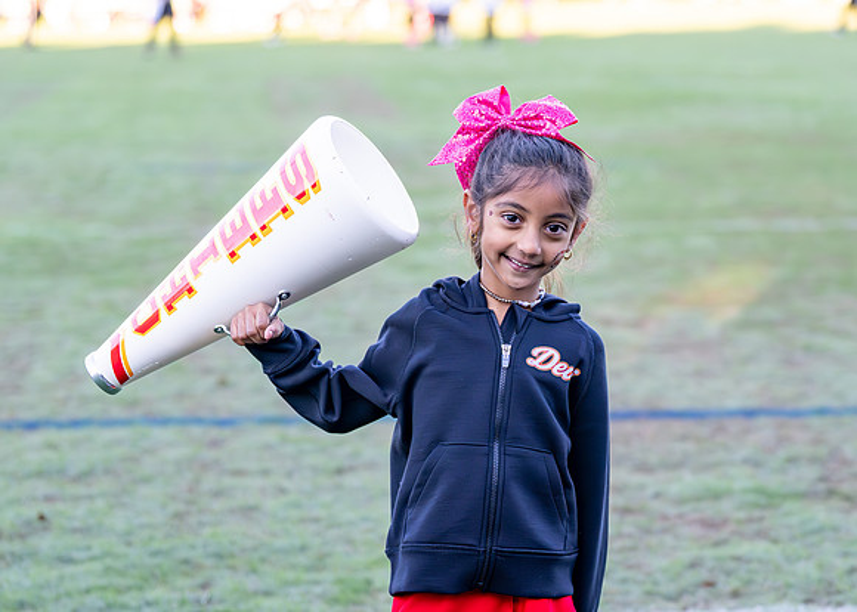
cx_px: 483
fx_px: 2610
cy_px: 312
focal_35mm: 107
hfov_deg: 18.6
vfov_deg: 13.4
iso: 1600
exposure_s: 1/1600
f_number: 2.8
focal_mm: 70
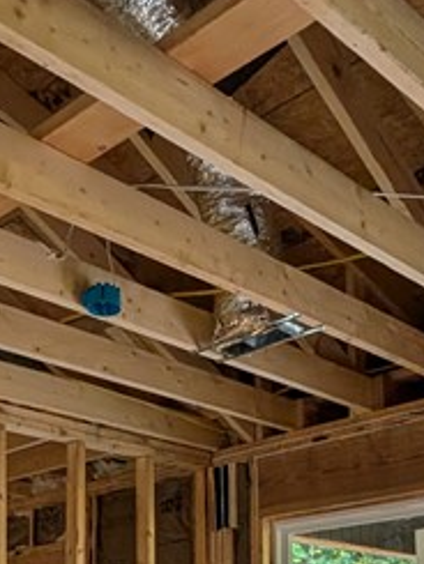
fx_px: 816
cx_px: 174
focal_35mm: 50
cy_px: 688
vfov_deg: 31.5
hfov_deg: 29.1
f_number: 1.7
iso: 78
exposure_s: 1/69.6
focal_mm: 2.02
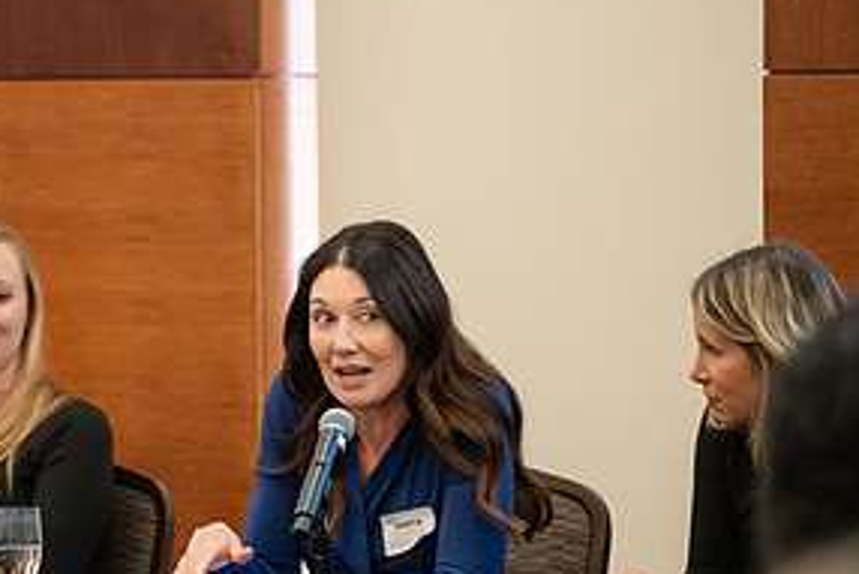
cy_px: 302
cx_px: 180
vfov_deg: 3.4
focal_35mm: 406
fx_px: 9692
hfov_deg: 5.1
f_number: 2.8
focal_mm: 200
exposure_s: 1/320
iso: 3200
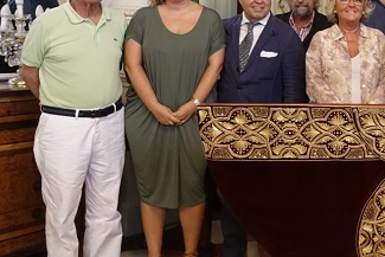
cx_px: 457
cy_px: 71
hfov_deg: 29.4
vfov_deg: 22.8
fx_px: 631
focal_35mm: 59
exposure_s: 1/100
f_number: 2.8
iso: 1000
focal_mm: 8.8
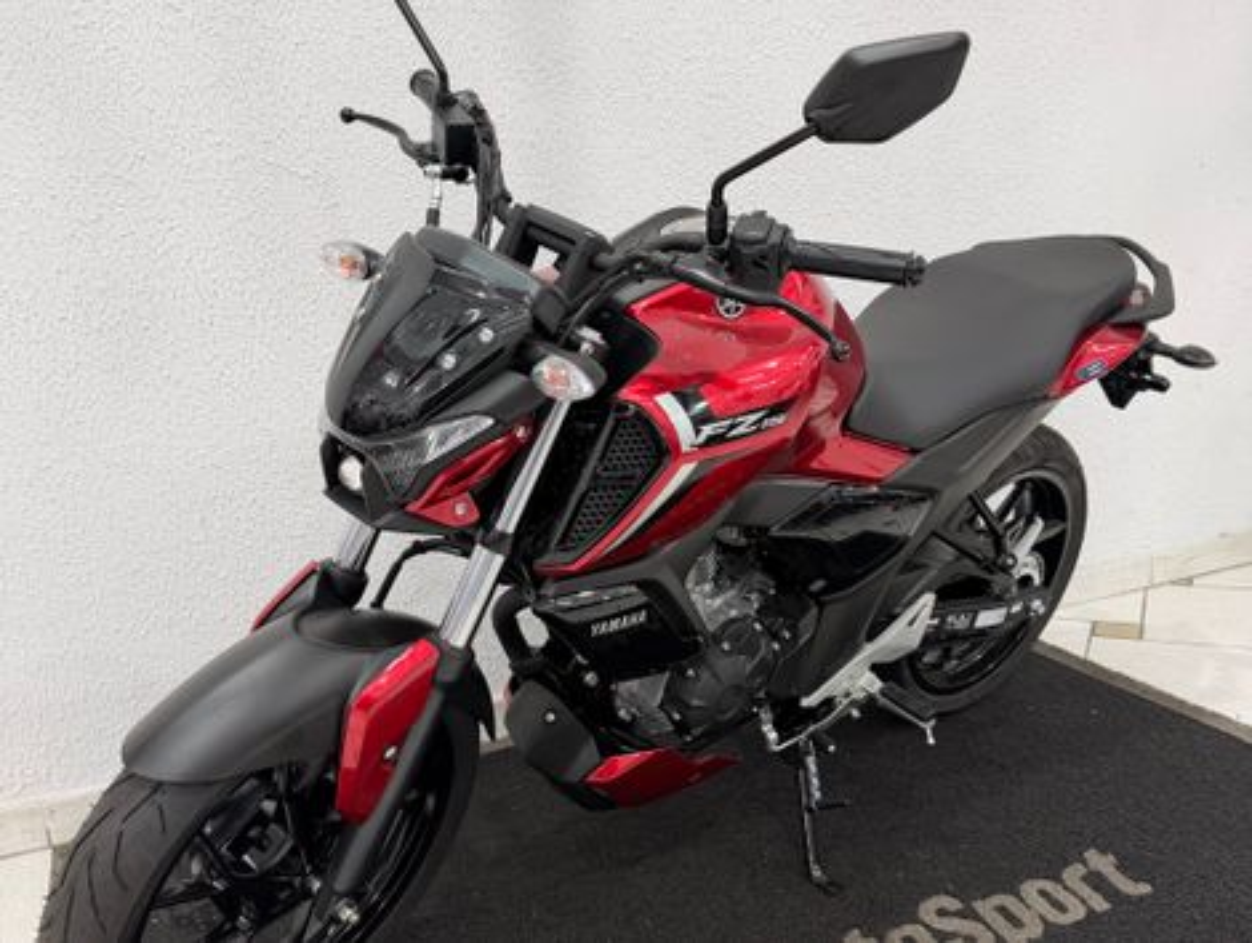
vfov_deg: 56.9
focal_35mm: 24
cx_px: 626
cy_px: 472
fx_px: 869
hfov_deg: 71.5
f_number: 1.78
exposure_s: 1/60
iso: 125
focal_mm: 6.76
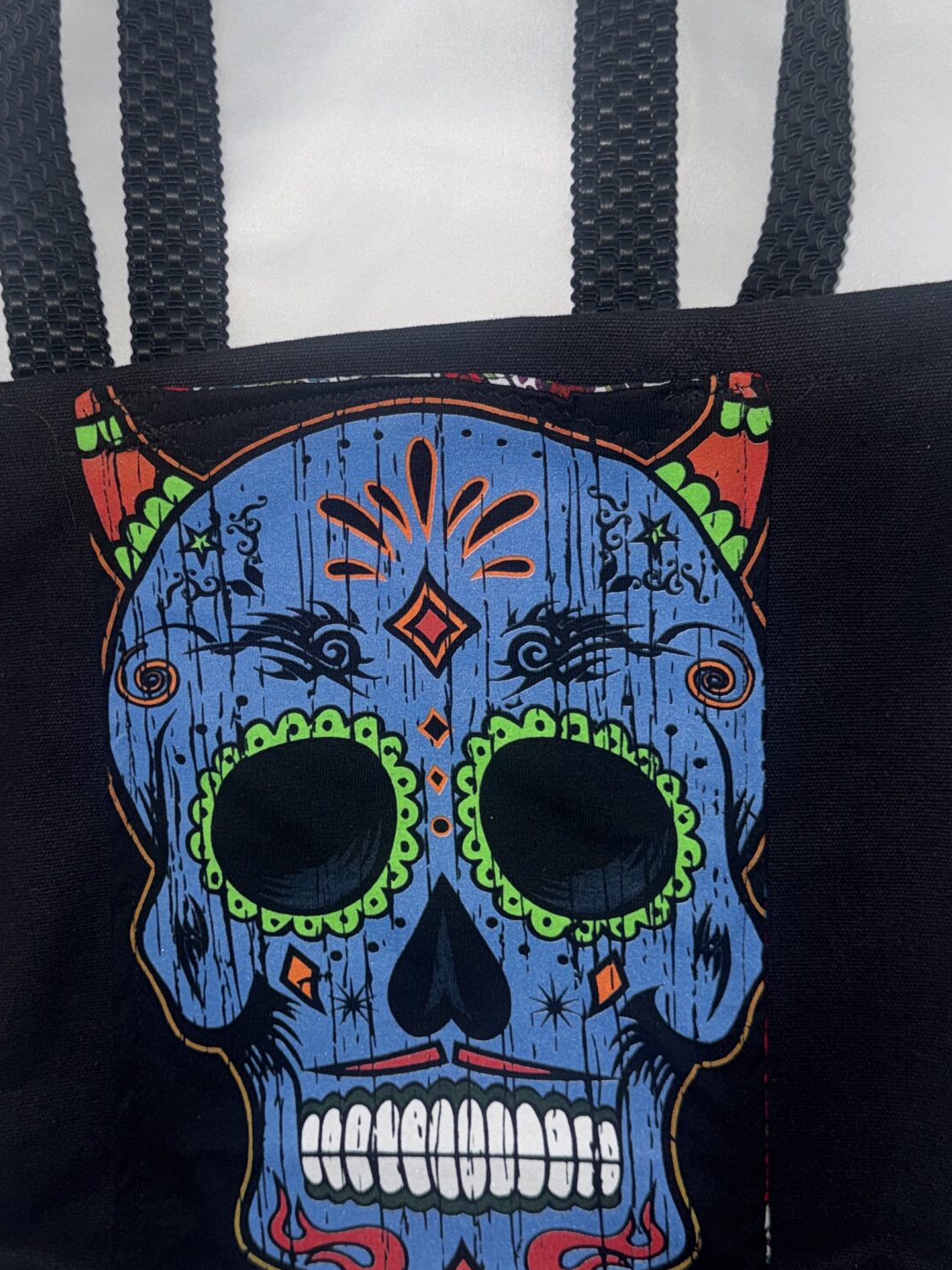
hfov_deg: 34.3
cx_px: 397
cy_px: 676
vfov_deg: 44.8
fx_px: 1540
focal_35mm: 42
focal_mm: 6.76
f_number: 1.78
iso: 50
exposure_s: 1/26
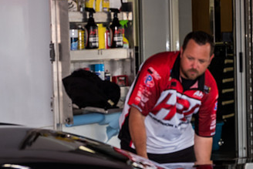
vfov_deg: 13.8
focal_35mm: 99
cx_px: 187
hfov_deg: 20.5
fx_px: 696
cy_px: 103
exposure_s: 1/80
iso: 400
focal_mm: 37.4
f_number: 9
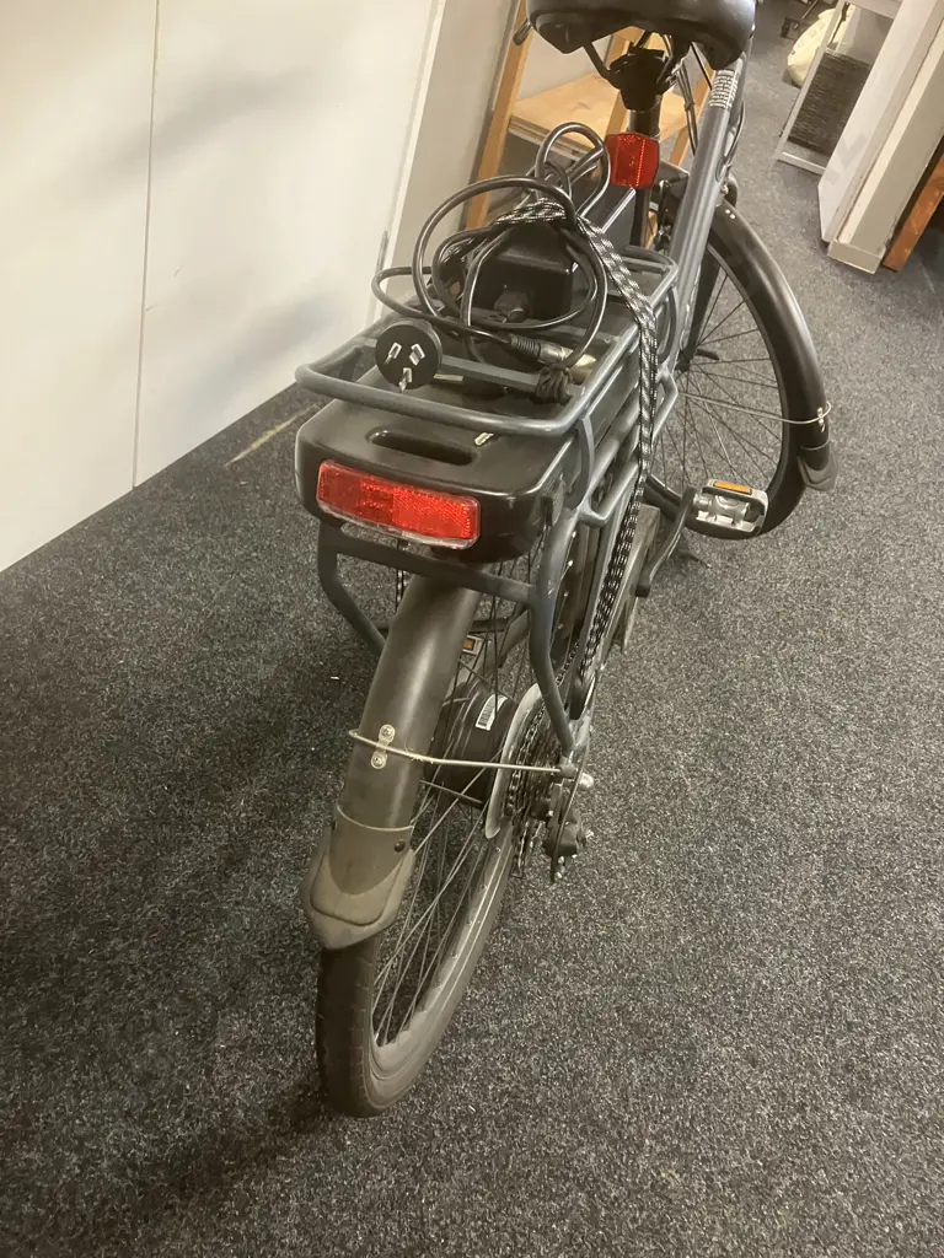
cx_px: 472
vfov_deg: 63.4
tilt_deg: -39.4
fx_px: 1018
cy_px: 629
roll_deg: -20.1
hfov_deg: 49.7
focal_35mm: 28
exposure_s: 1/33
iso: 400
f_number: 1.8
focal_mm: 3.99
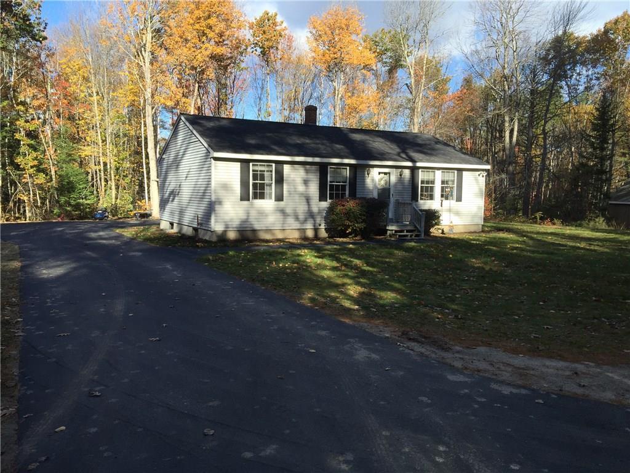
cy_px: 236
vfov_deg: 48.2
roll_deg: -1.0
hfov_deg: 61.7
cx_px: 315
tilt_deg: -4.2
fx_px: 528
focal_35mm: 29
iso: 32
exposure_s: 1/920
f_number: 2.2
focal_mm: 4.15
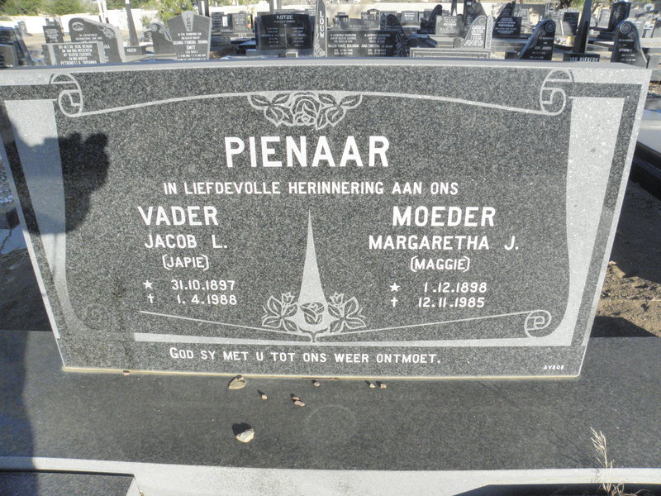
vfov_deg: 53.1
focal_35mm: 26
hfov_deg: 67.3
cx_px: 330
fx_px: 496
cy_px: 248
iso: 200
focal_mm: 4.6
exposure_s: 1/500
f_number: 6.3
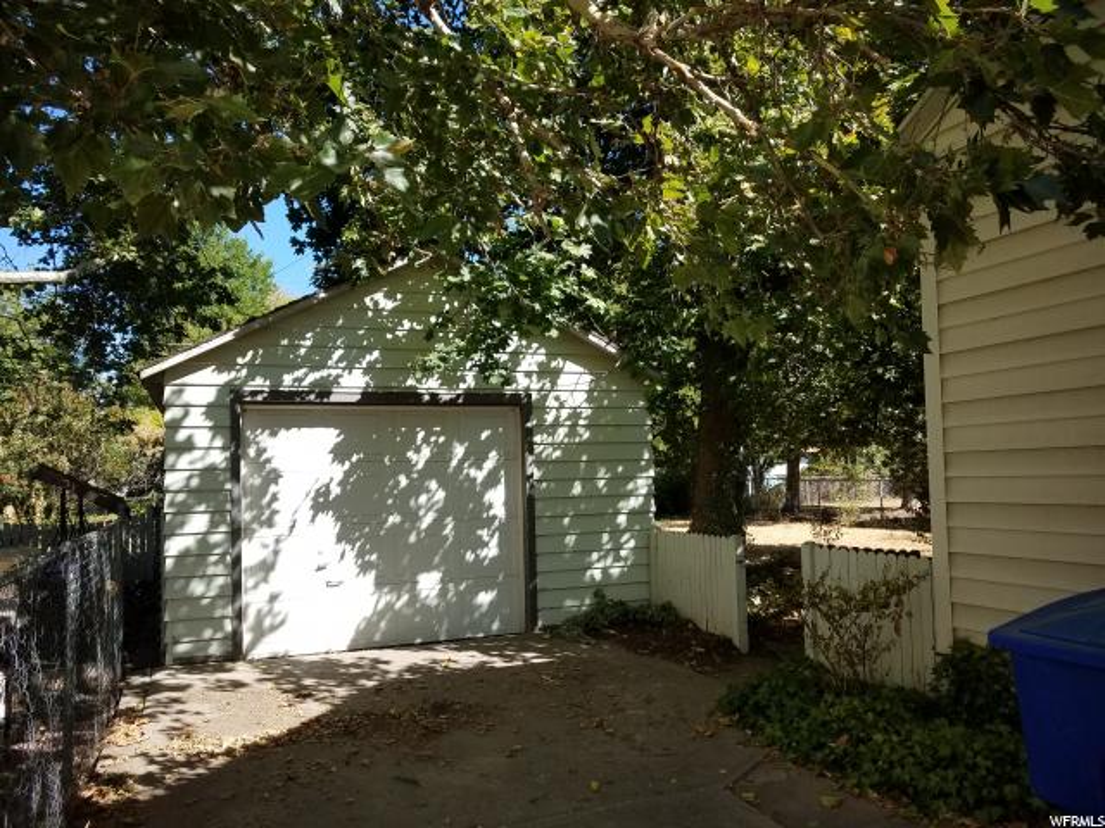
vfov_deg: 53.1
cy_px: 414
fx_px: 830
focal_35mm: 26
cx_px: 552
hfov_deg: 67.3
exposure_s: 1/824
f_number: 1.7
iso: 40
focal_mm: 4.2
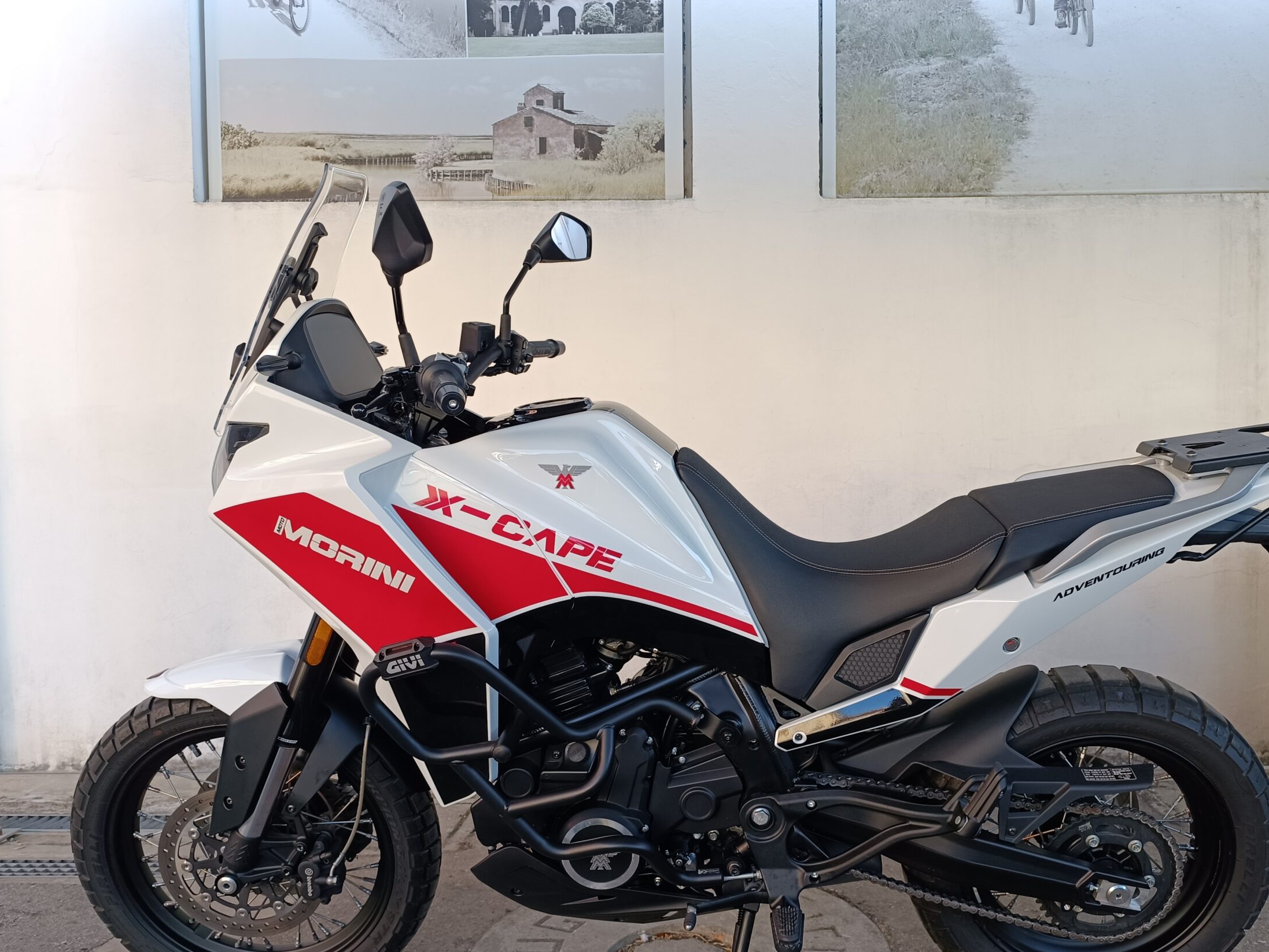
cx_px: 706
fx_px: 1027
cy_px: 552
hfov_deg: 63.3
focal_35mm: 28
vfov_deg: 49.6
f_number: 1.65
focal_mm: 6.14
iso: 94
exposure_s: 1/100
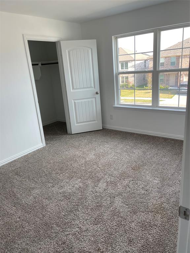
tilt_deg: -17.1
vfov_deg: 67.3
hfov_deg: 53.1
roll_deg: +4.6
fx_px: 190
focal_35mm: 26
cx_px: 95
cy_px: 126
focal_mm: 5.1
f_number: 1.6
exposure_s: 1/120
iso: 50
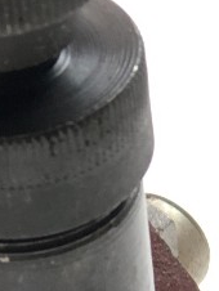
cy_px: 318
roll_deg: -3.2
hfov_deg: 5.5
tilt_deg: -27.6
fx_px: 2290
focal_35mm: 272
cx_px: 21
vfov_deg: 7.2
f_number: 2.8
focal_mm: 6.6
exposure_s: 1/33
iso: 160
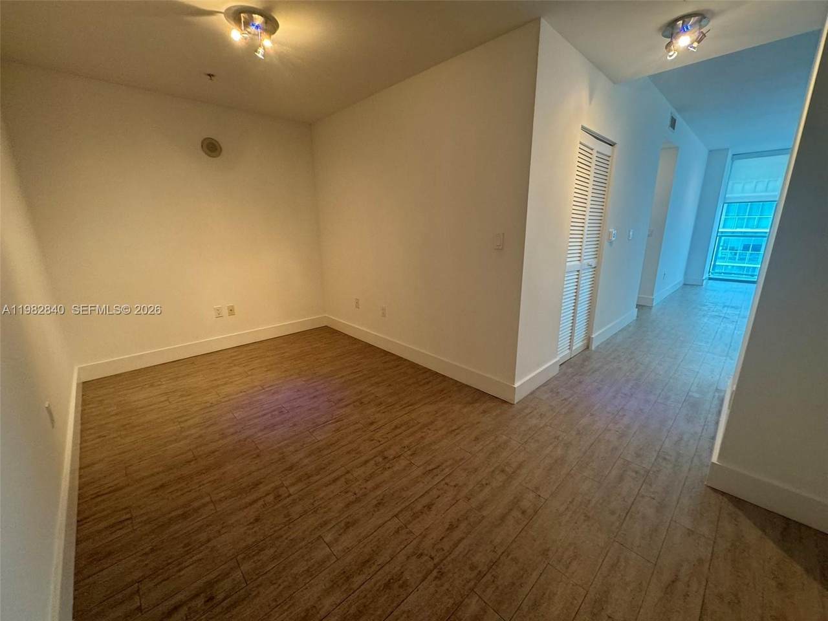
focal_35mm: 14
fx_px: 335
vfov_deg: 85.7
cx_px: 414
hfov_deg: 102.1
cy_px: 310
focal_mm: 2.22
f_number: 2.2
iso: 200
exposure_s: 1/60
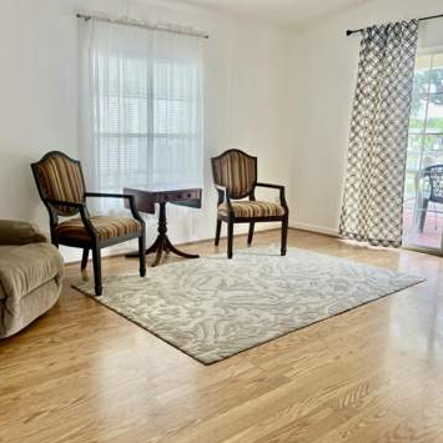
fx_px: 449
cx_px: 168
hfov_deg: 52.0
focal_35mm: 31
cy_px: 222
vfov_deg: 52.5
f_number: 1.5
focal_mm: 5.7
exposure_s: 1/121
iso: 125
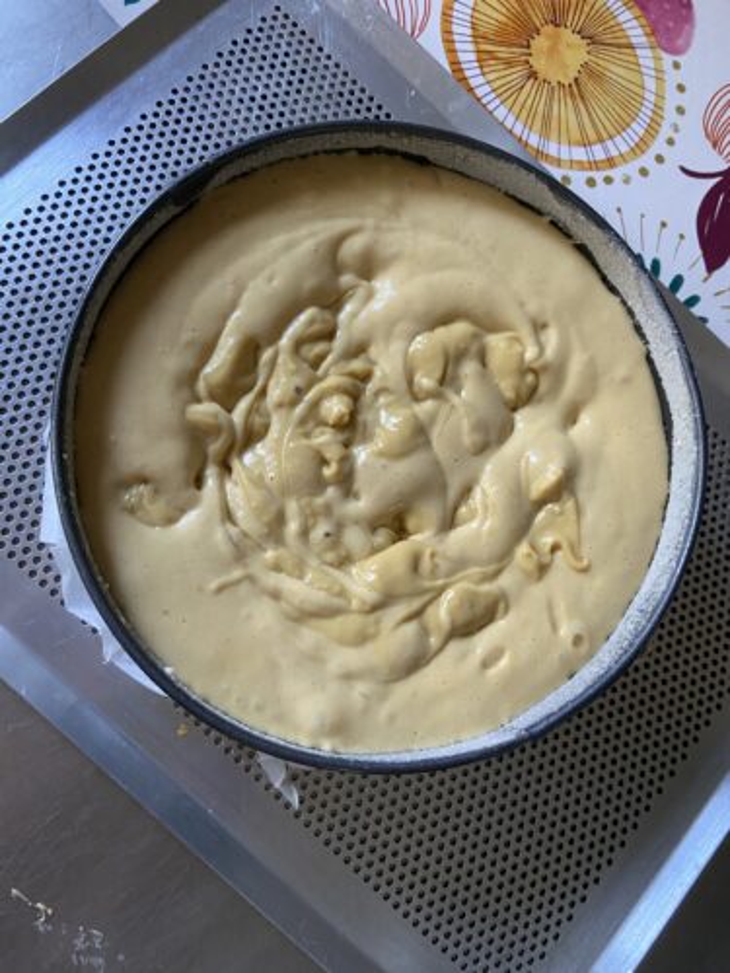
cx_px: 365
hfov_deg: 53.1
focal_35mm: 26
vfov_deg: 67.3
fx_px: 731
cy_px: 486
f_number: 1.8
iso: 400
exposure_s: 1/50
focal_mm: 4.25
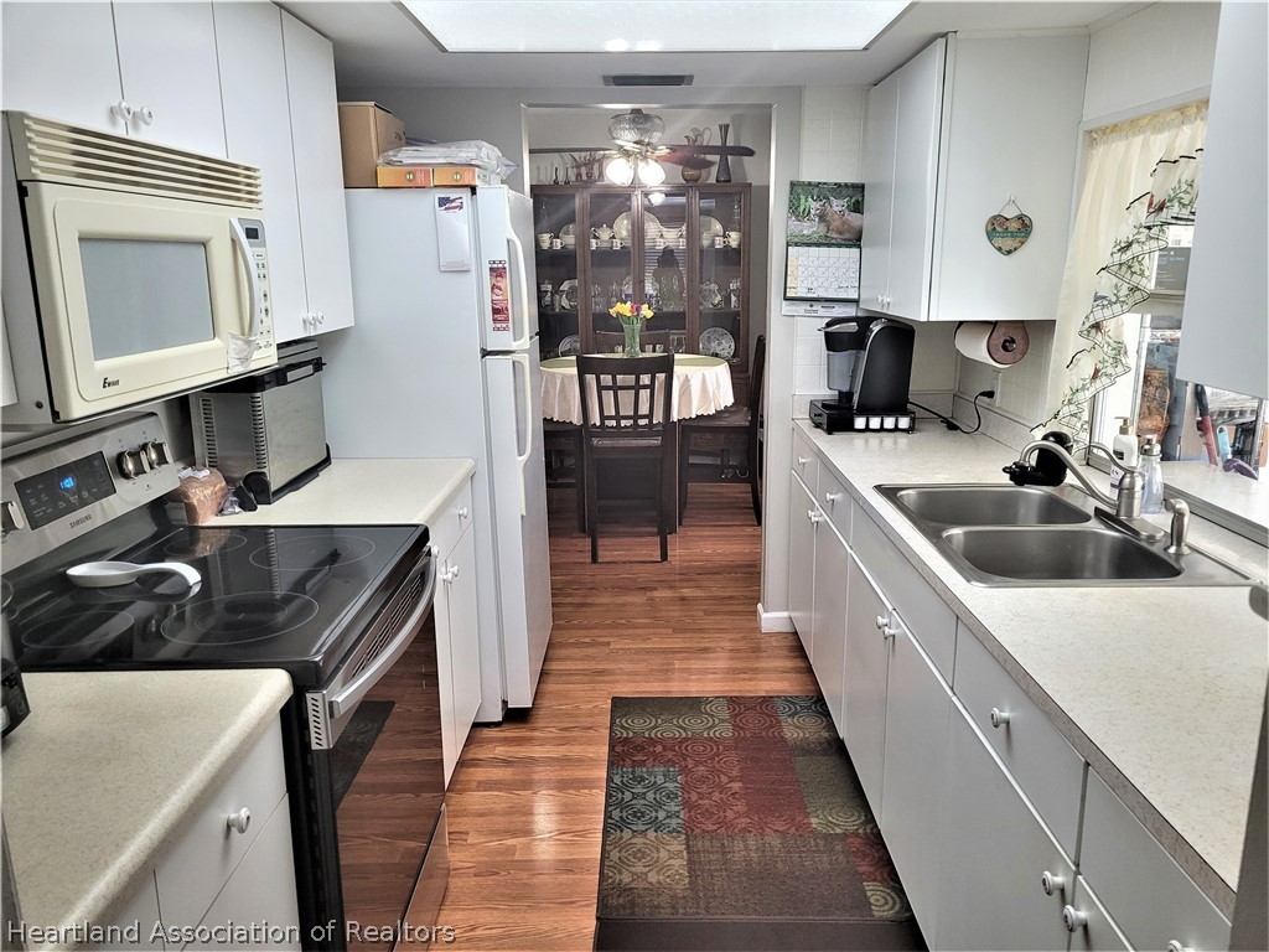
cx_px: 634
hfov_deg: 67.3
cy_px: 476
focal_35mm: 26
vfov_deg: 53.1
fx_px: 953
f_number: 1.8
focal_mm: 5.4
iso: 250
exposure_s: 1/119
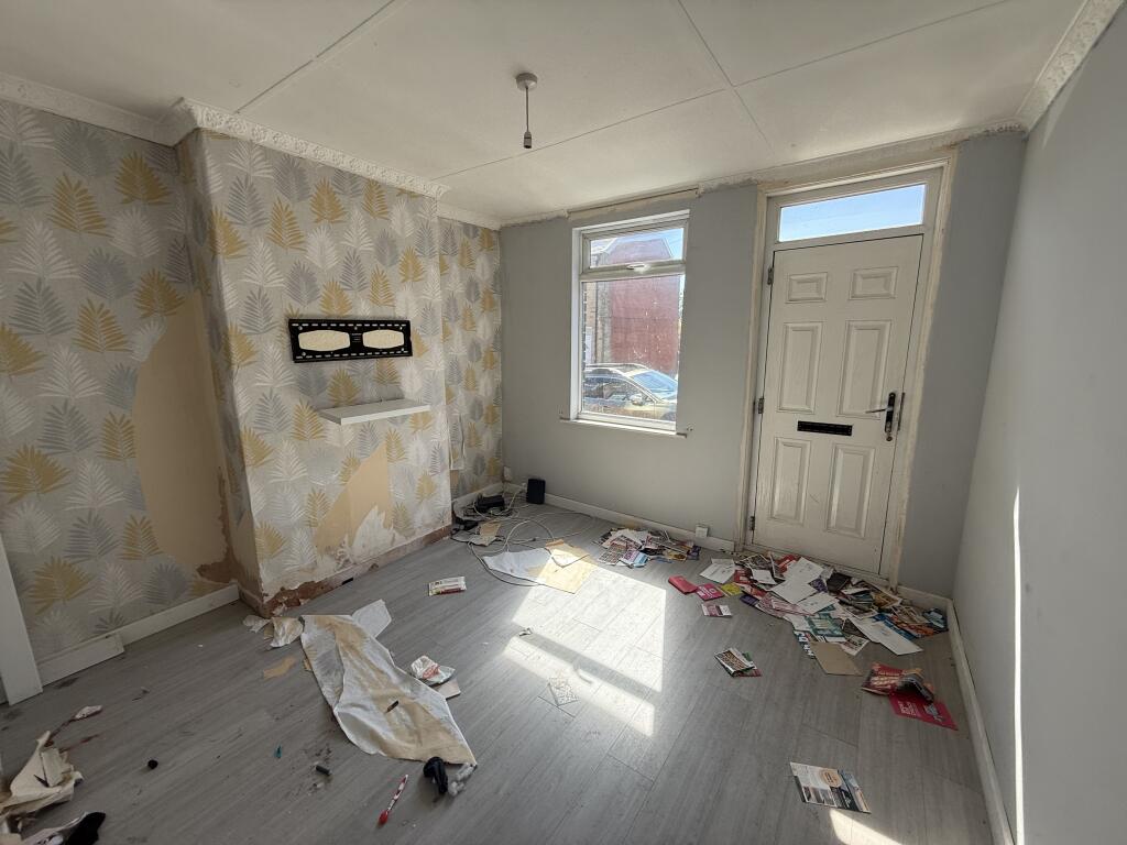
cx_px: 564
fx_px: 456
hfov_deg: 102.1
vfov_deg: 85.7
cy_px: 422
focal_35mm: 14
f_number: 2.2
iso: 50
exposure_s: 1/306
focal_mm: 2.22
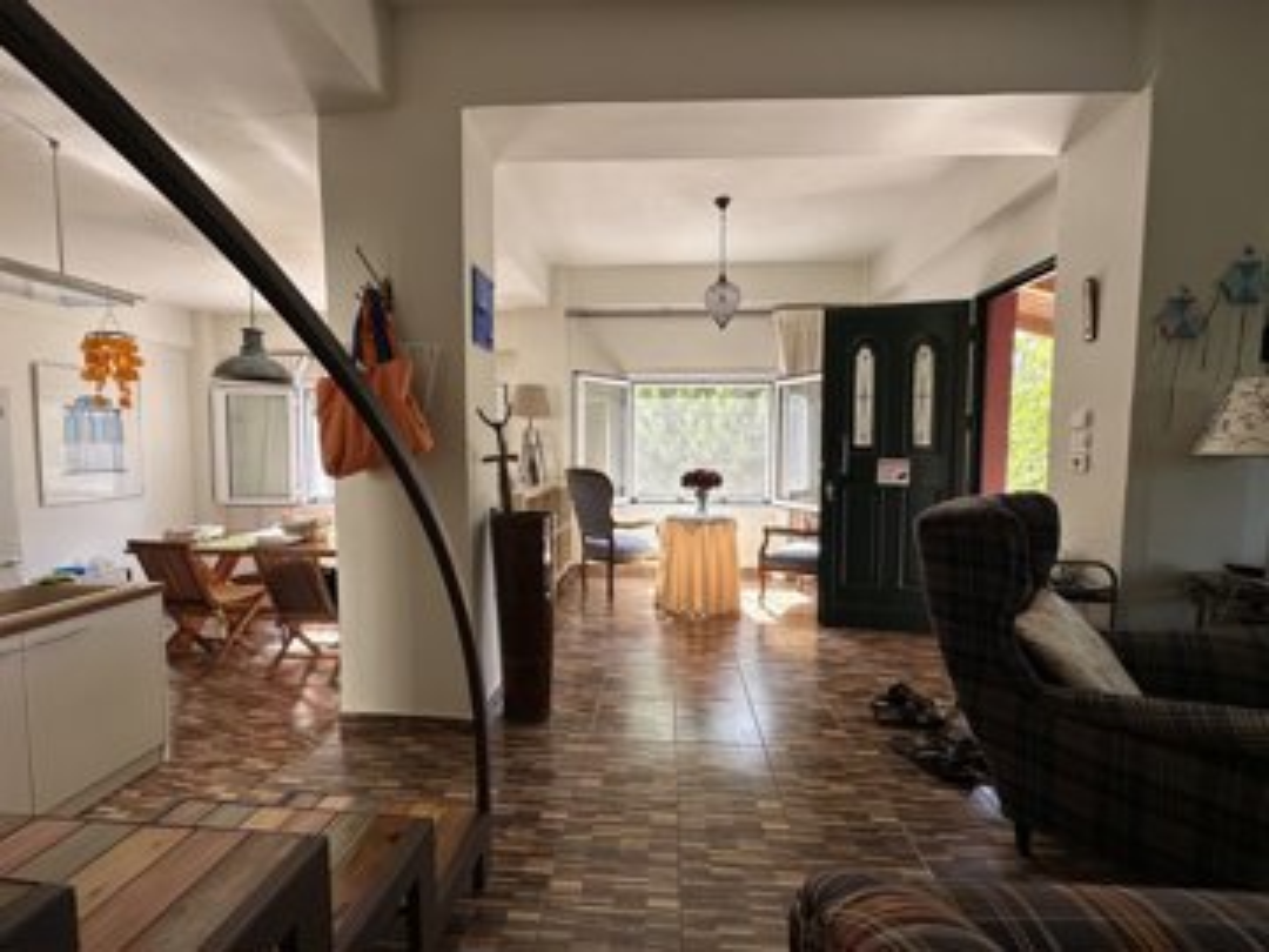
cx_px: 634
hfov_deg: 102.1
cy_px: 476
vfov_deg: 85.7
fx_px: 513
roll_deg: -0.2
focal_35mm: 14
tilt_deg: -3.5
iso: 64
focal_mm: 2.22
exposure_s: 1/99
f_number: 2.2
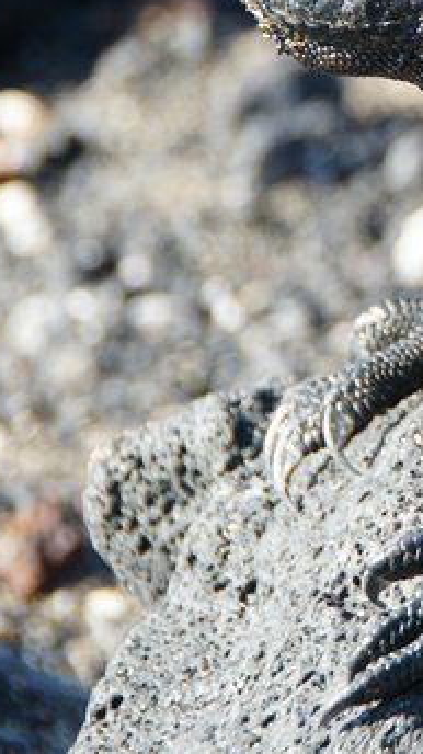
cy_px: 121
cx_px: 609
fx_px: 11488
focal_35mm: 575
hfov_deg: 2.1
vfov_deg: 3.8
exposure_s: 1/250
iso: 250
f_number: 6.3
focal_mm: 140
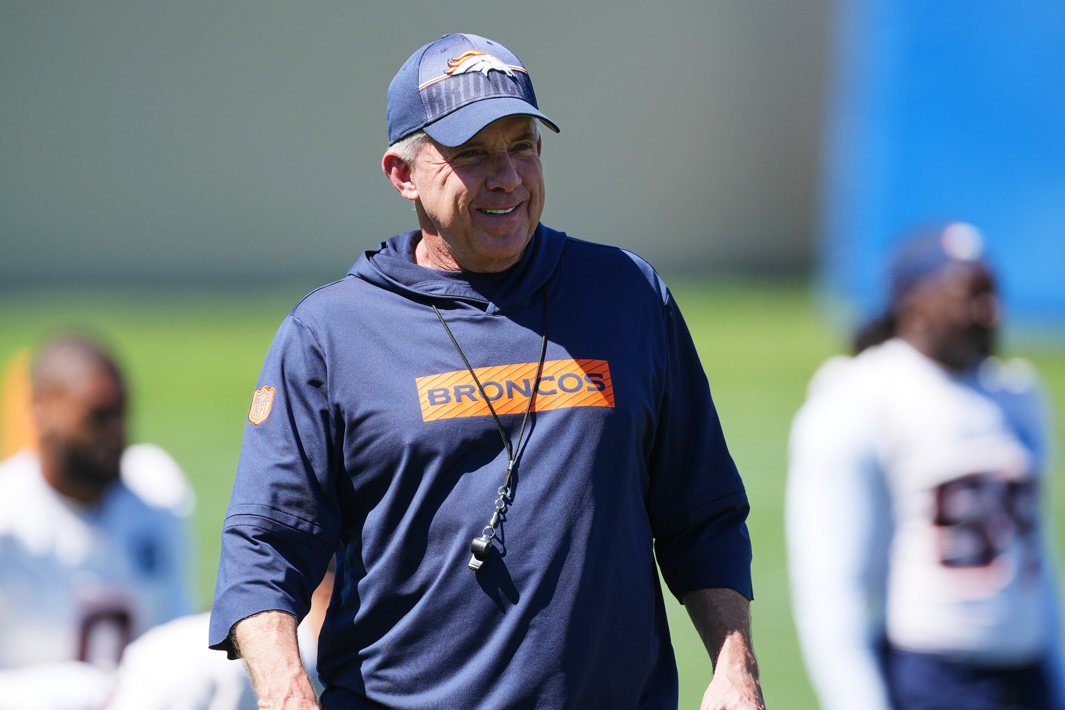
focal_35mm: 900
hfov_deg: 2.3
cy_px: 355
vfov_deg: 1.5
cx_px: 532
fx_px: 26623
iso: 200
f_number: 4
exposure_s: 1/1250
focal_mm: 600
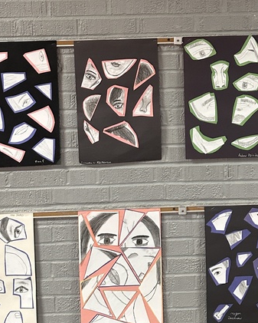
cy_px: 37
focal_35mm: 57
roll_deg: +1.1
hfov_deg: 26.6
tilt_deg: -3.8
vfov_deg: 31.6
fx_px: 544
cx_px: 162
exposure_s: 1/60
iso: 400
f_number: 1.78
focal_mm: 6.86
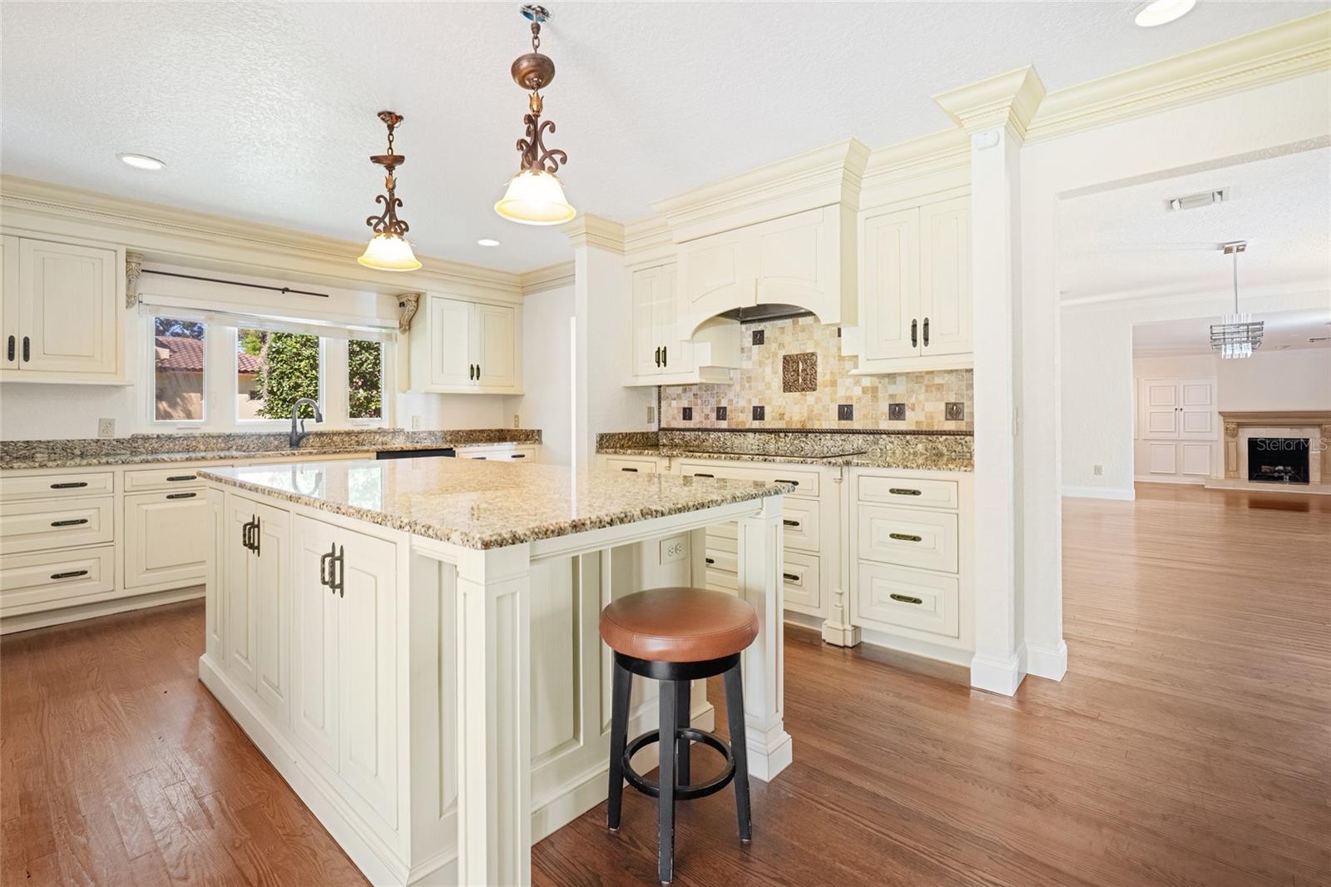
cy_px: 444
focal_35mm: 16
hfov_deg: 96.7
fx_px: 591
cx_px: 666
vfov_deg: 73.7
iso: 400
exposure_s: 1/50
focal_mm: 16
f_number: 8
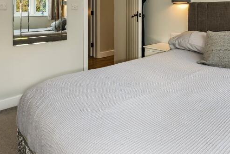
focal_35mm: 31
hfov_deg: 58.6
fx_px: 198
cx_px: 157
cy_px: 18
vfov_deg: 39.6
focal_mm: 15
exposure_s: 1/50
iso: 400
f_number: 7.1
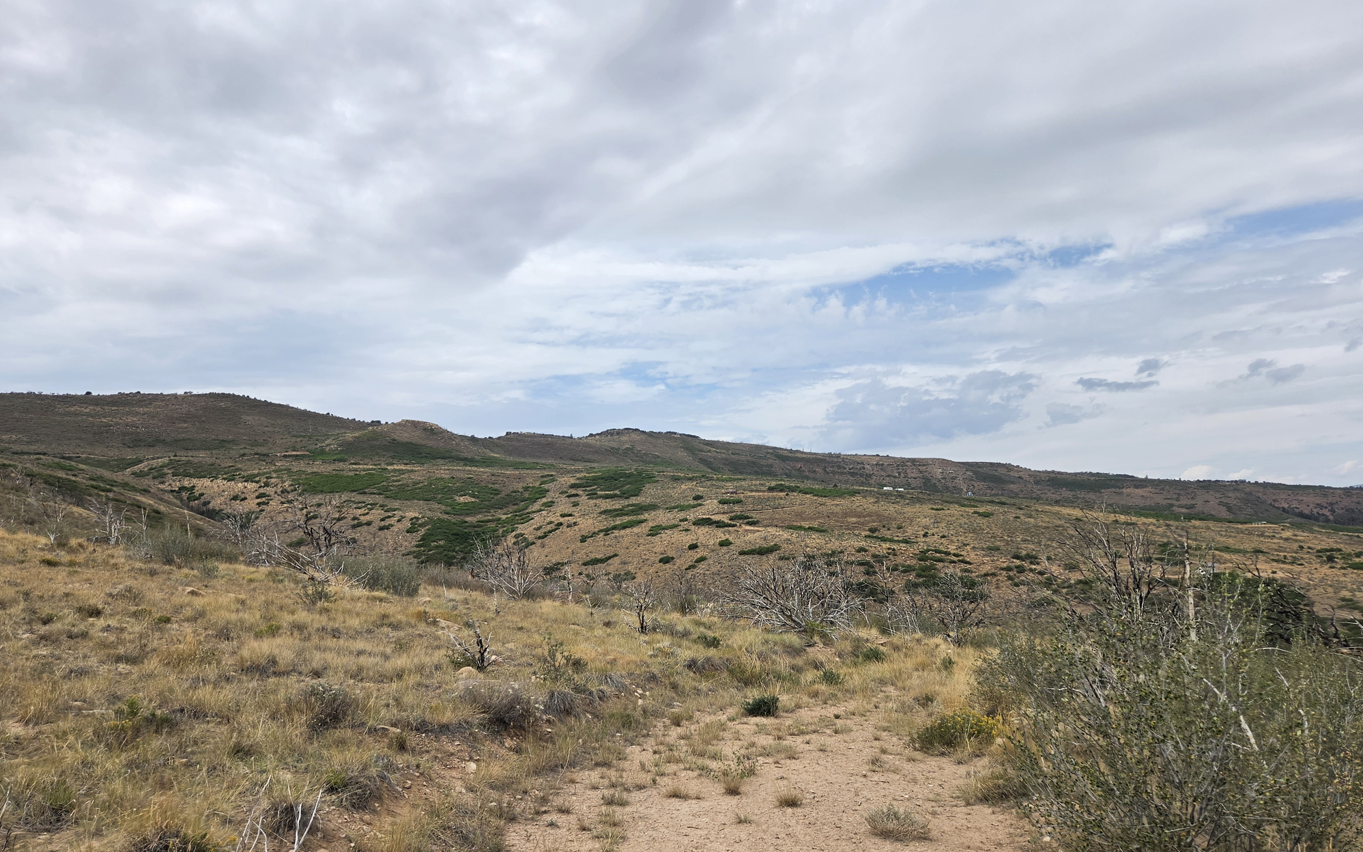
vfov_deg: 49.2
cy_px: 461
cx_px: 680
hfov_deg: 72.5
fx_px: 929
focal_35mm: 25
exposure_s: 1/4469
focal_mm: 5.4
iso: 80
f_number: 1.8
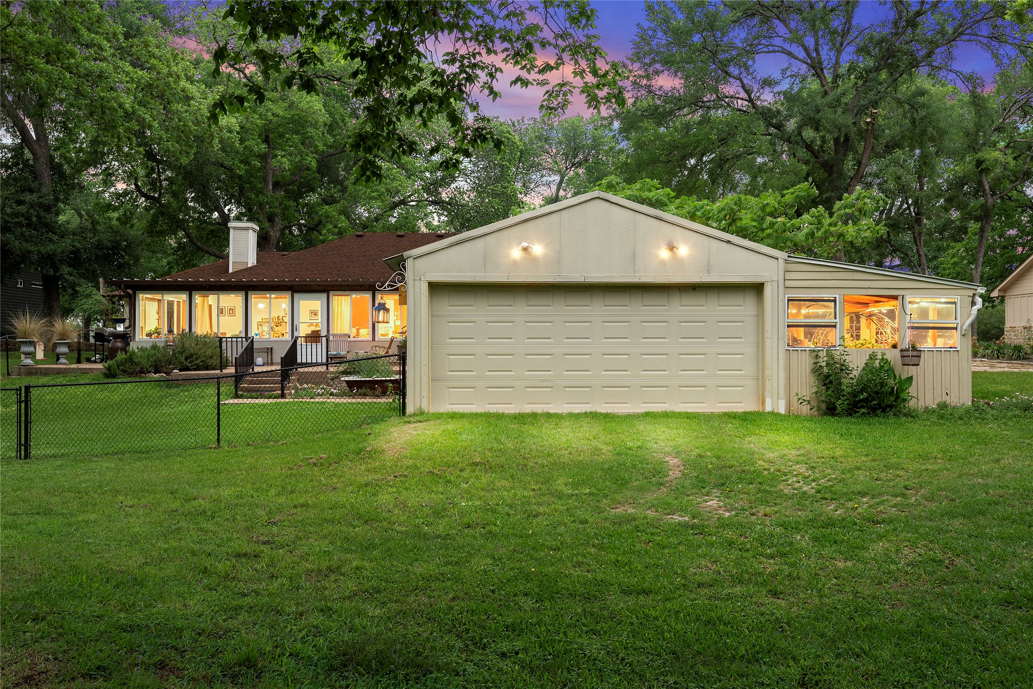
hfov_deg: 61.9
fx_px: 861
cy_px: 344
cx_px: 516
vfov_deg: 43.6
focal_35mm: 30
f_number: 8
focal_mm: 20
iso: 160
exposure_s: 1/160
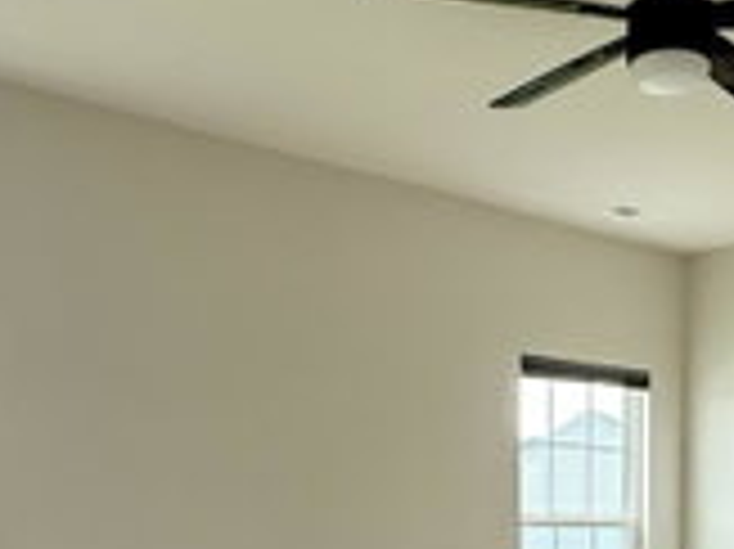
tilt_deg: -5.8
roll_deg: +0.0
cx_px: 565
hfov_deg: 34.1
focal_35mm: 55
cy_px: 652
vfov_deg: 24.2
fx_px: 1165
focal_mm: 2.22
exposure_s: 1/120
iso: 250
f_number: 2.2
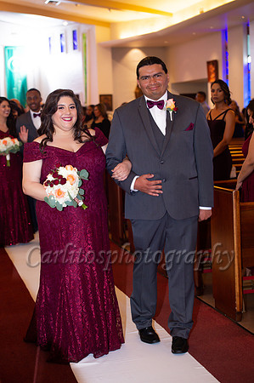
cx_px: 127
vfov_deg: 28.9
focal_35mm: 70
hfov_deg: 19.4
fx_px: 742
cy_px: 192
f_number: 4
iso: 1250
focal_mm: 70
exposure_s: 1/60
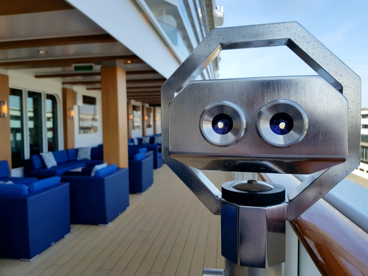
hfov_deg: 67.3
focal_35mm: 26
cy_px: 138
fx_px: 276
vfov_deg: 53.1
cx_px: 184
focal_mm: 4.2
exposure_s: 1/1068
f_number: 1.7
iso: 40
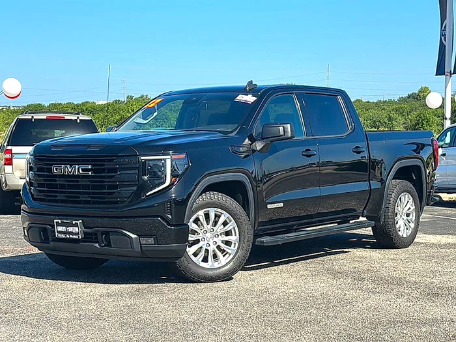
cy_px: 171
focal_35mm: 63
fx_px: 830
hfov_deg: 30.7
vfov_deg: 23.3
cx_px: 228
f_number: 1.78
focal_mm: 6.86
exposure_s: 1/3077
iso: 64
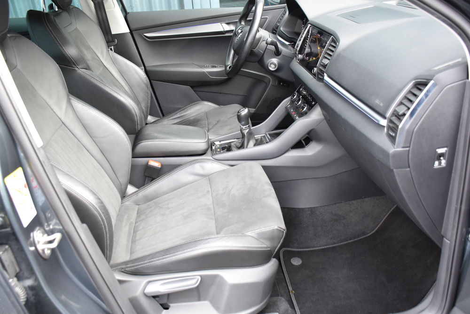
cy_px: 157
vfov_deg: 43.6
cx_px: 235
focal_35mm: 30
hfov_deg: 61.9
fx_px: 392
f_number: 3.5
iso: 800
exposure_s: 1/60
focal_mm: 20
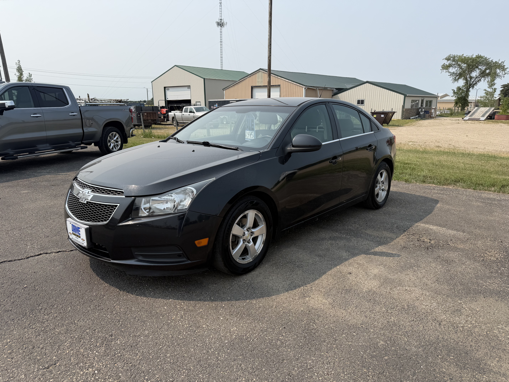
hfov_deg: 71.6
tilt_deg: -12.2
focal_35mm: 24
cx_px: 254
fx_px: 353
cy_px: 191
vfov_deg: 56.8
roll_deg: +0.8
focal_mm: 6.76
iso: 80
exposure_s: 1/4673
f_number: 1.78
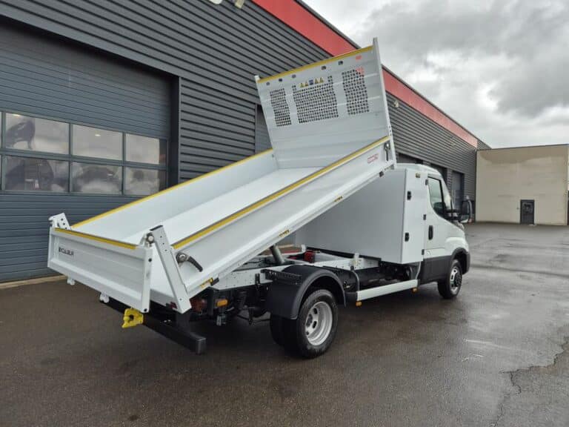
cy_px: 214
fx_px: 378
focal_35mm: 23
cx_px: 284
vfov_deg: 58.9
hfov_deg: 73.9
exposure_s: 1/427
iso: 25
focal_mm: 5.4
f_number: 1.8
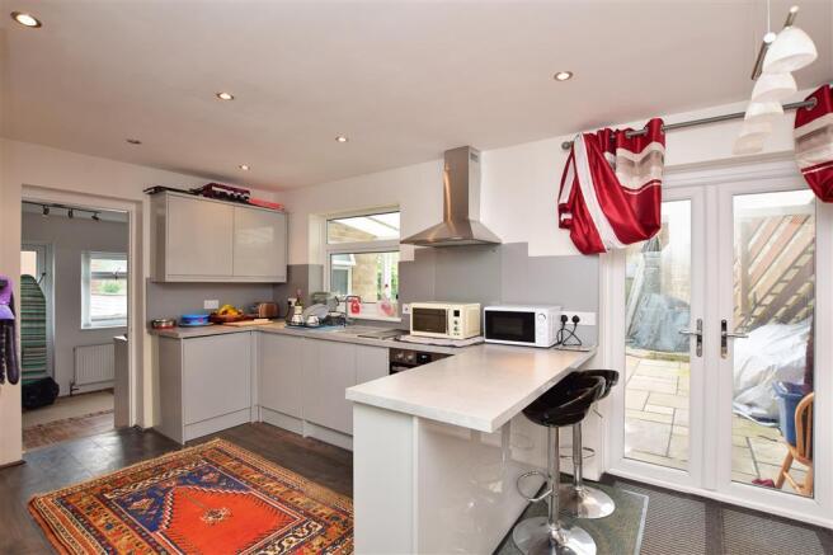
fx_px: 347
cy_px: 278
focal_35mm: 15
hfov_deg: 100.4
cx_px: 416
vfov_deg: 77.3
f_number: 5
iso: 200
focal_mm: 10
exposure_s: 1/80
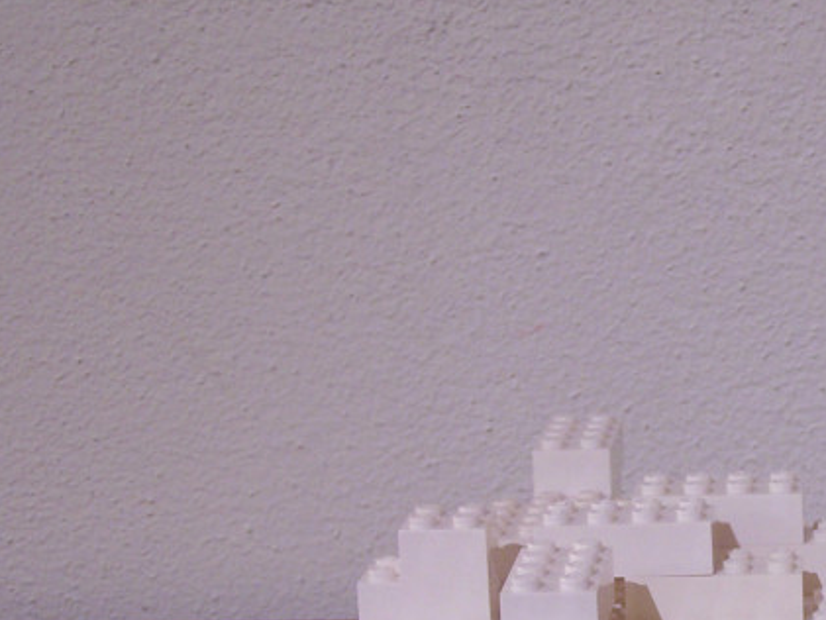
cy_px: 608
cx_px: 910
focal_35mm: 124
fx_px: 2960
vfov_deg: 11.8
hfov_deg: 15.5
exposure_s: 1/2
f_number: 3
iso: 80
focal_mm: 8.5
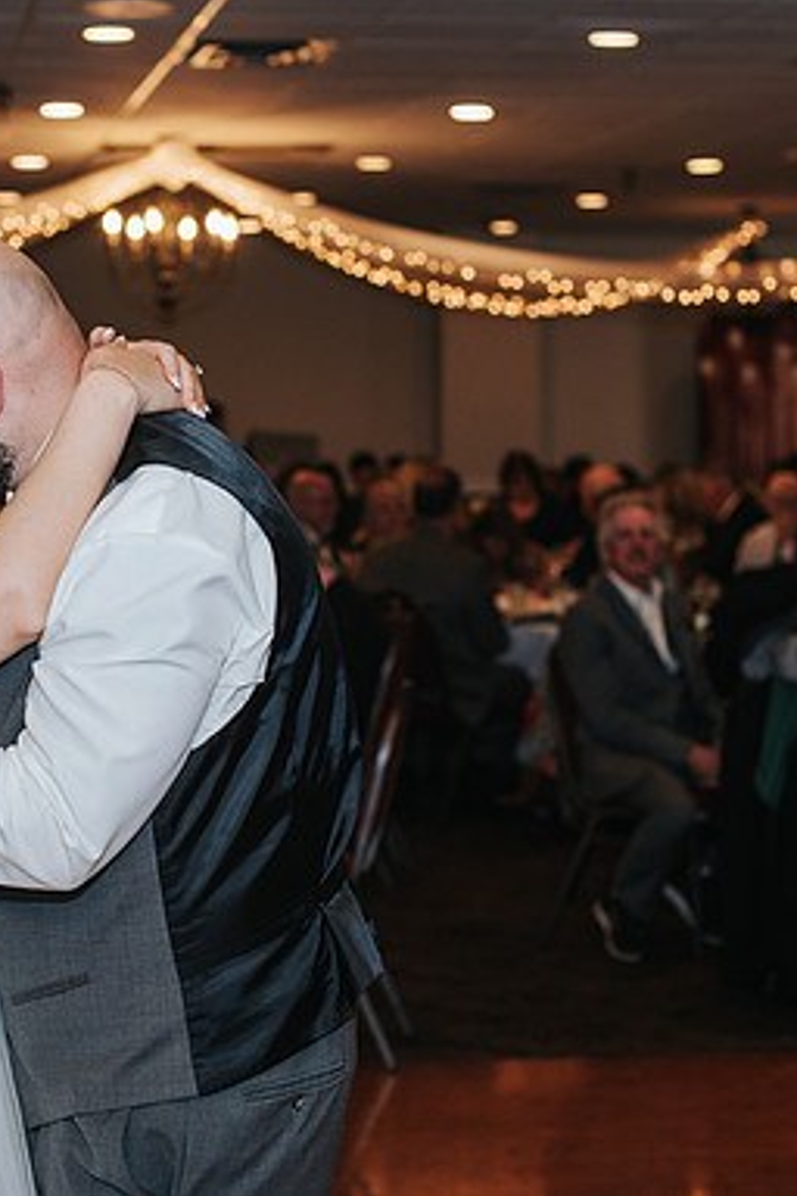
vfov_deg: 25.1
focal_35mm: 81
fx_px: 2690
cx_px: 28
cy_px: 553
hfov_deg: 16.6
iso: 800
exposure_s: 1/200
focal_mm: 50
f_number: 3.2
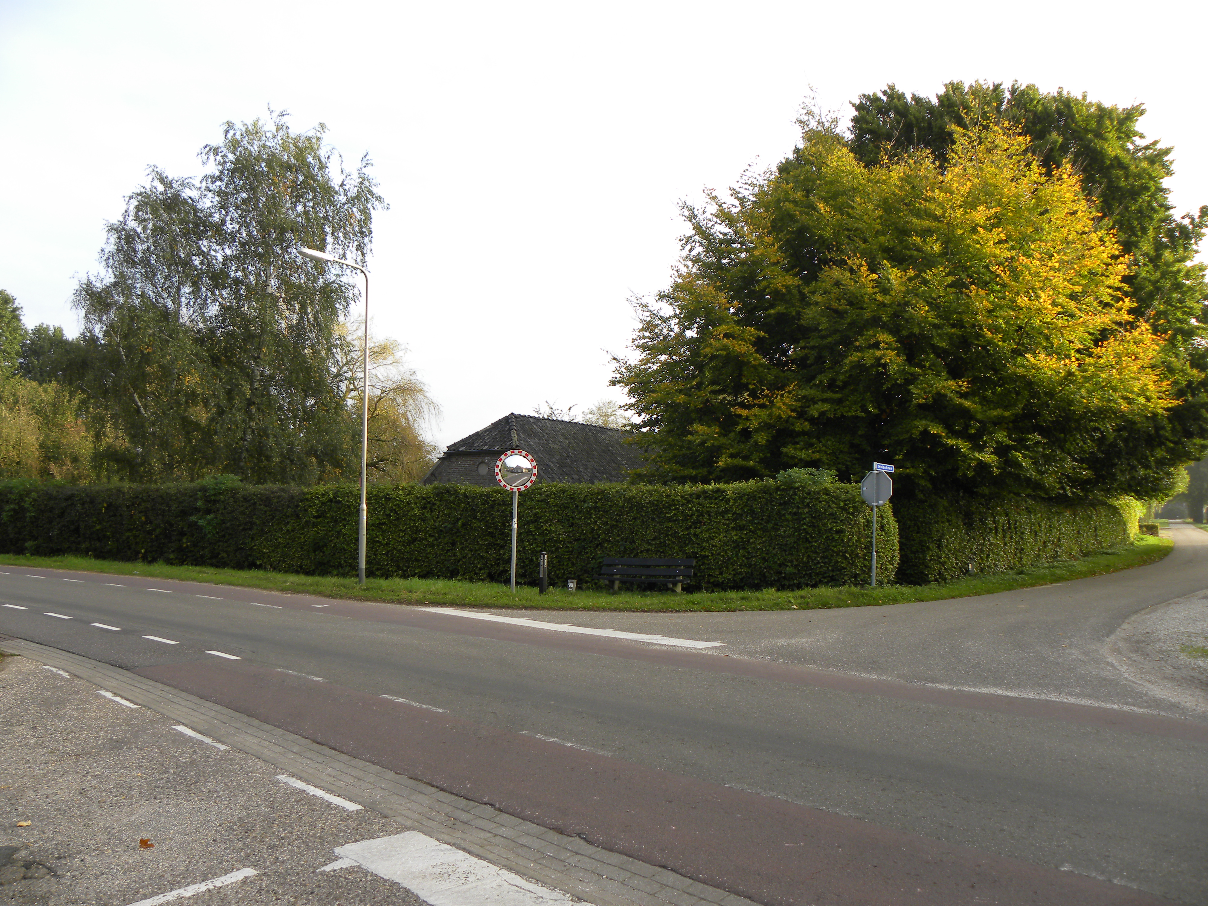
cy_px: 453
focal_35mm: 29
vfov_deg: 48.2
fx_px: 1012
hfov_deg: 61.7
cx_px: 604
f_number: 2.8
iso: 64
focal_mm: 5.2
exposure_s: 1/152
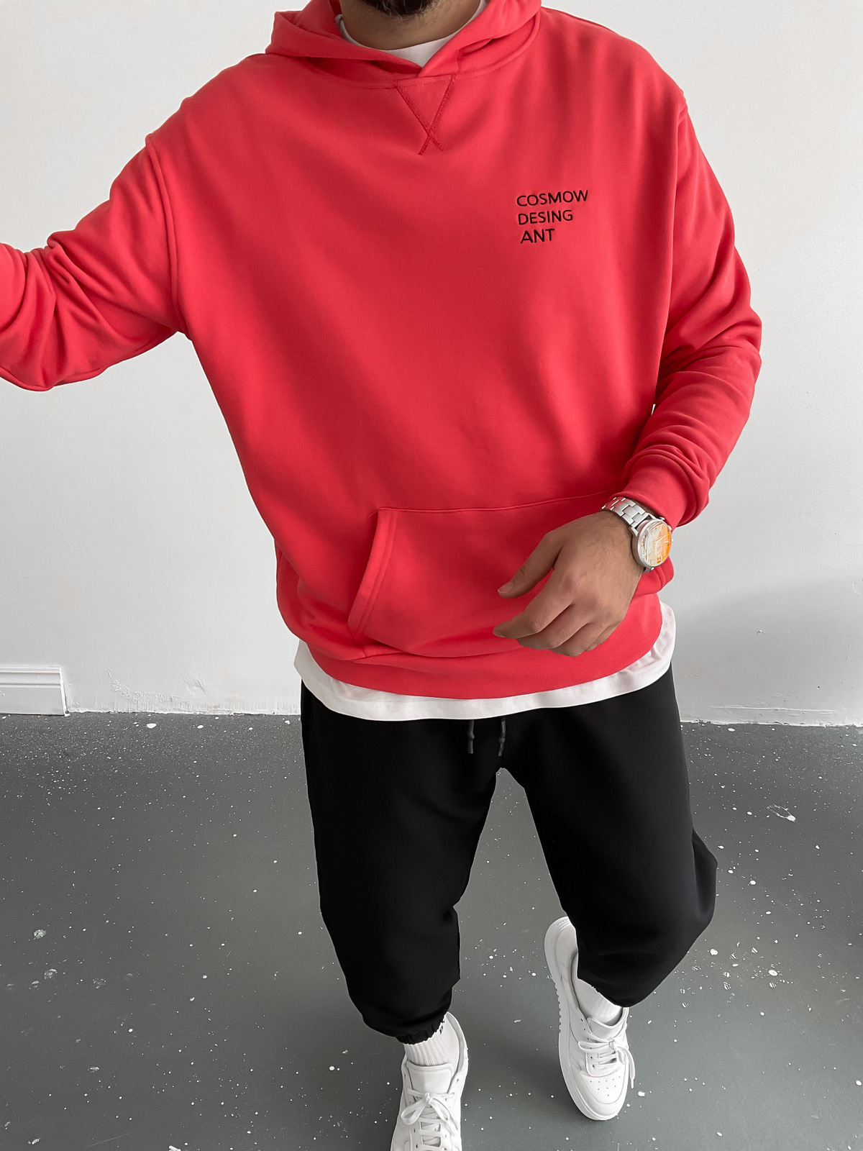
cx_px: 432
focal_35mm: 29
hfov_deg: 48.2
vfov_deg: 61.7
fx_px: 964
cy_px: 576
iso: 64
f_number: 1.8
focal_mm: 3
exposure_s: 1/90
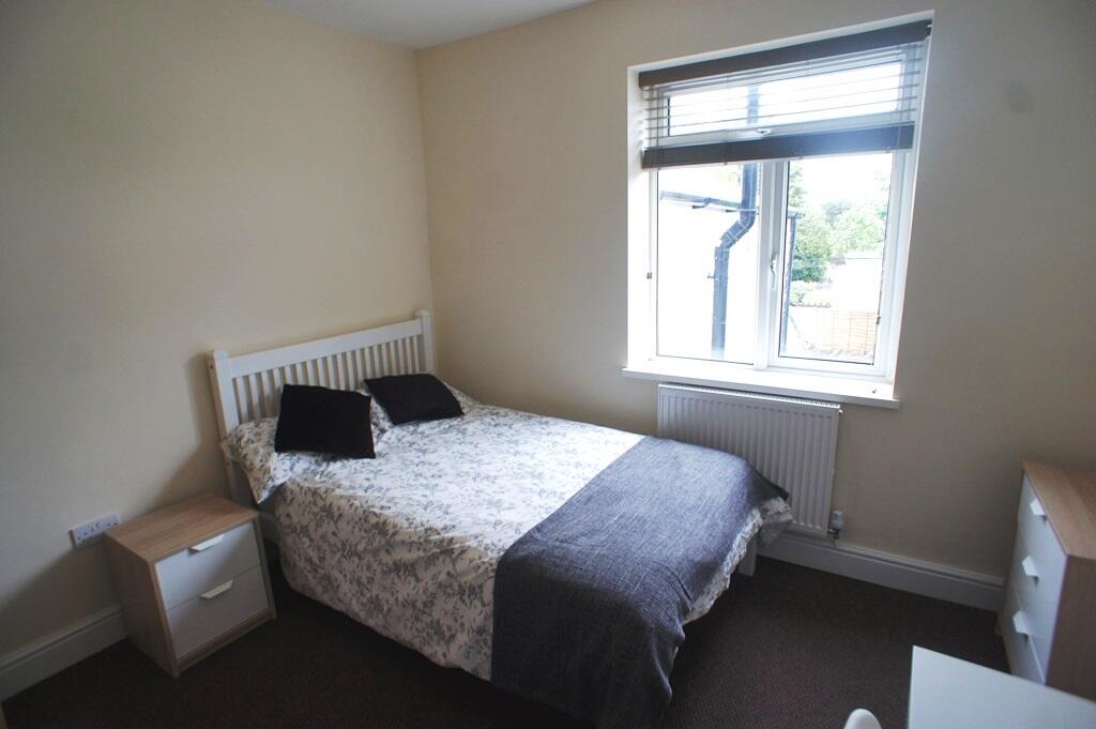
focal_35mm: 24
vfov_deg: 53.1
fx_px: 730
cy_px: 364
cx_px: 548
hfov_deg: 73.8
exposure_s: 1/60
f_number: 4
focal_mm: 16
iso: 200
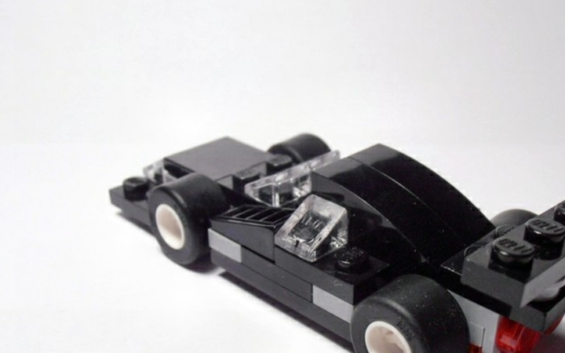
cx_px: 338
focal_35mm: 49
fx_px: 755
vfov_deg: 26.1
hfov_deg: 40.9
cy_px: 250
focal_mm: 6.61
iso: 100
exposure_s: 1/40
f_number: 3.9
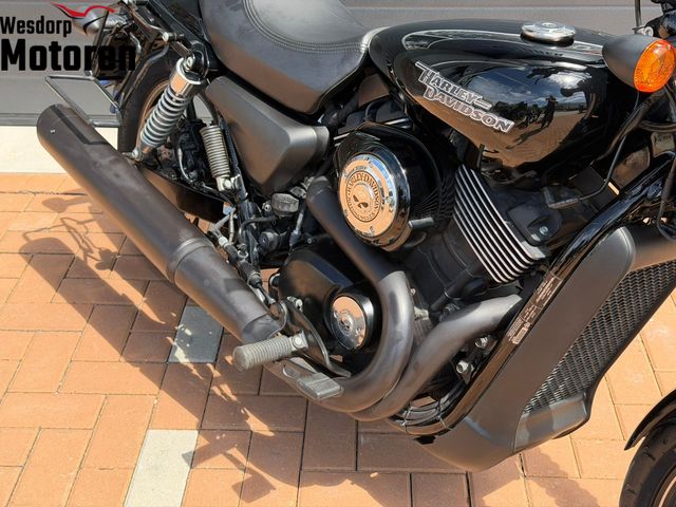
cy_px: 254
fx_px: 937
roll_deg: -2.2
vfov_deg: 30.3
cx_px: 338
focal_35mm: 48
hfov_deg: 39.7
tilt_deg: -30.5
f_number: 1.78
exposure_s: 1/1330
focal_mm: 6.76
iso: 100
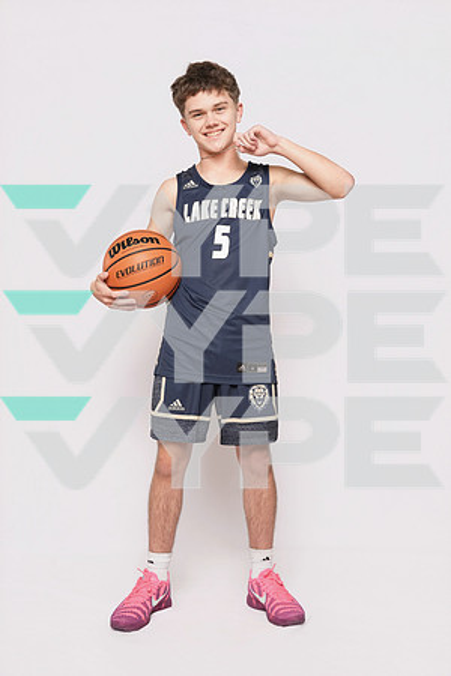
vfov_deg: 50.7
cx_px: 226
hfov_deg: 35.1
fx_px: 714
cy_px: 338
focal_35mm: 38
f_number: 9
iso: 1000
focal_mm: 38
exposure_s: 1/200
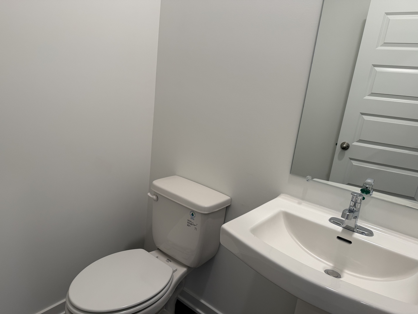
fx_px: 290
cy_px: 157
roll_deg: -7.2
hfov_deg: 71.6
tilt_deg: -13.6
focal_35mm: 24
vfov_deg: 56.8
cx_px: 209
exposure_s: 1/120
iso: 100
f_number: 1.78
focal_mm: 6.76
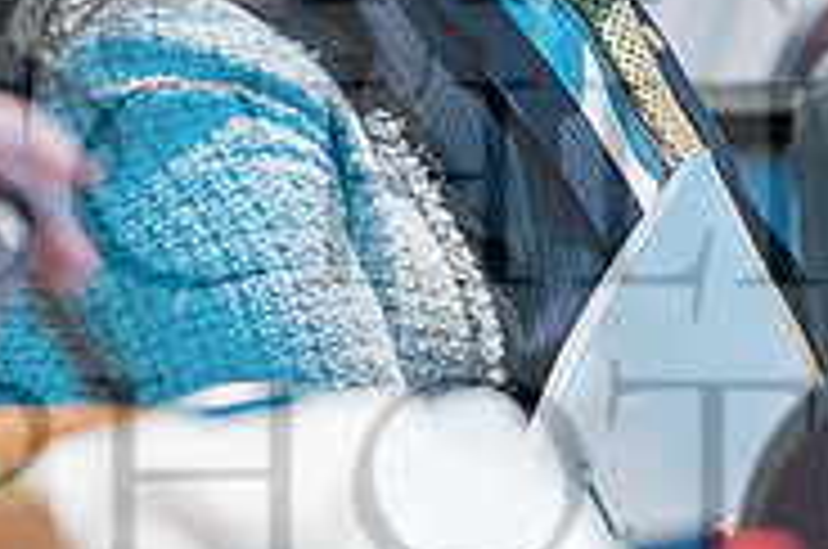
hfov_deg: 2.4
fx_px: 19447
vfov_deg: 1.6
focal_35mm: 847
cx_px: 1174
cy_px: -65
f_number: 2.8
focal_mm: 179
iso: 6400
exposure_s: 1/50
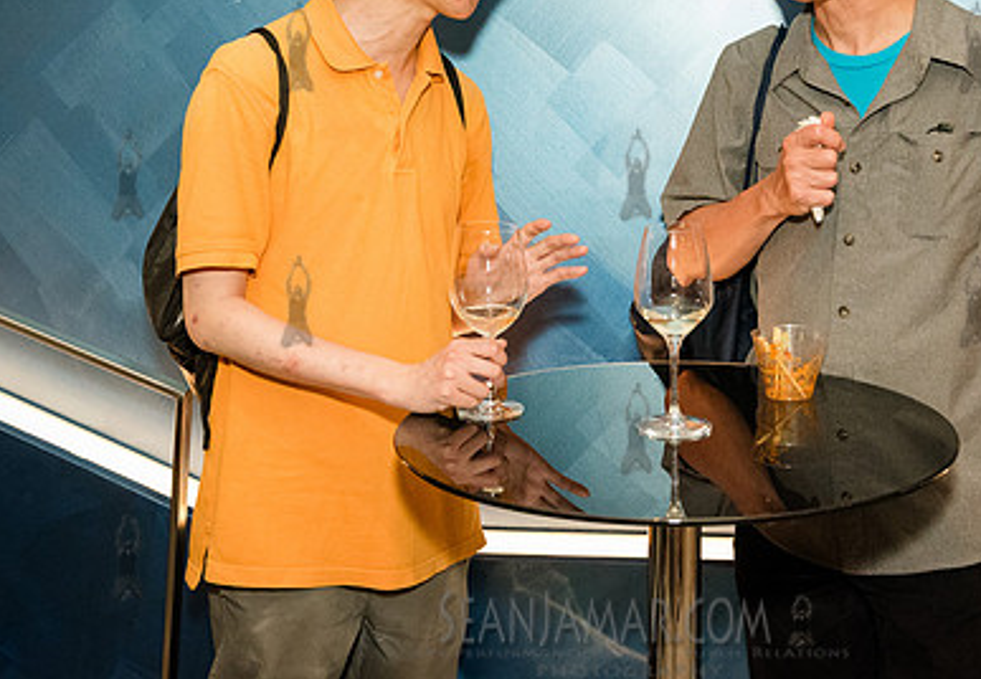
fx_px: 1765
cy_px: 124
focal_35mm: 64
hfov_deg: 31.0
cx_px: 586
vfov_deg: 21.5
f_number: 4.5
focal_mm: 38
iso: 6400
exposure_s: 1/250
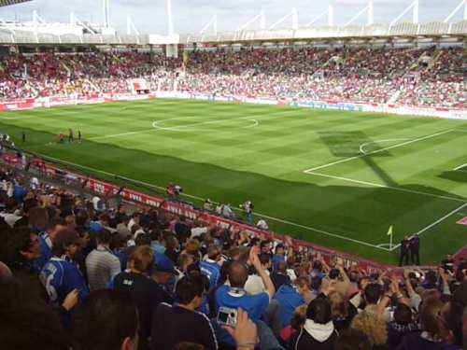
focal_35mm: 35
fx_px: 472
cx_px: 234
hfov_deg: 52.6
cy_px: 175
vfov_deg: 40.7
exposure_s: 1/640
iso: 80
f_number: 5.6
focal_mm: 5.8
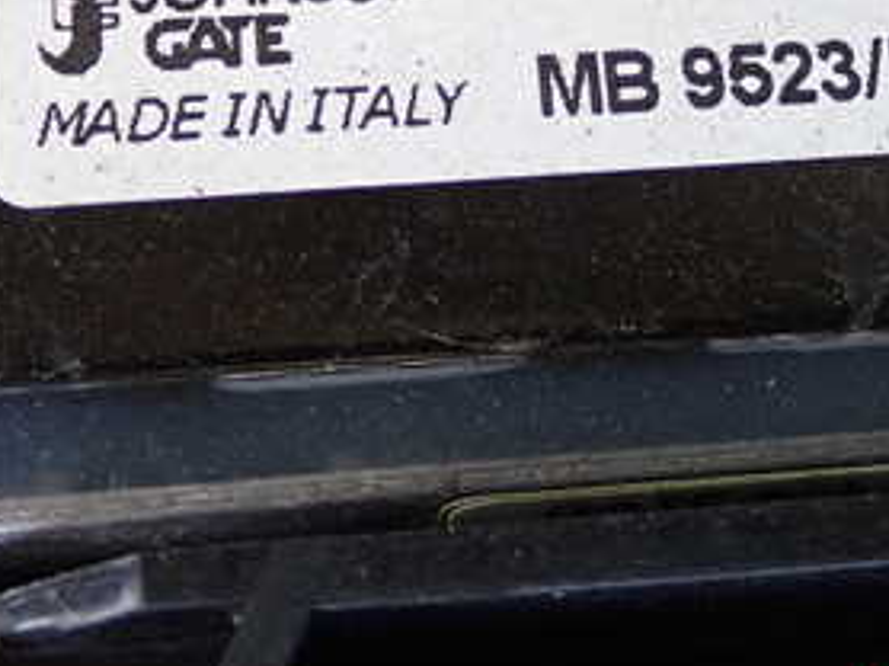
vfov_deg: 15.3
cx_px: 630
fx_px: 2438
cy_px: 26
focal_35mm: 95
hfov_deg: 20.6
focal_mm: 7.84
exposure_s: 1/80
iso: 400
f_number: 2.9
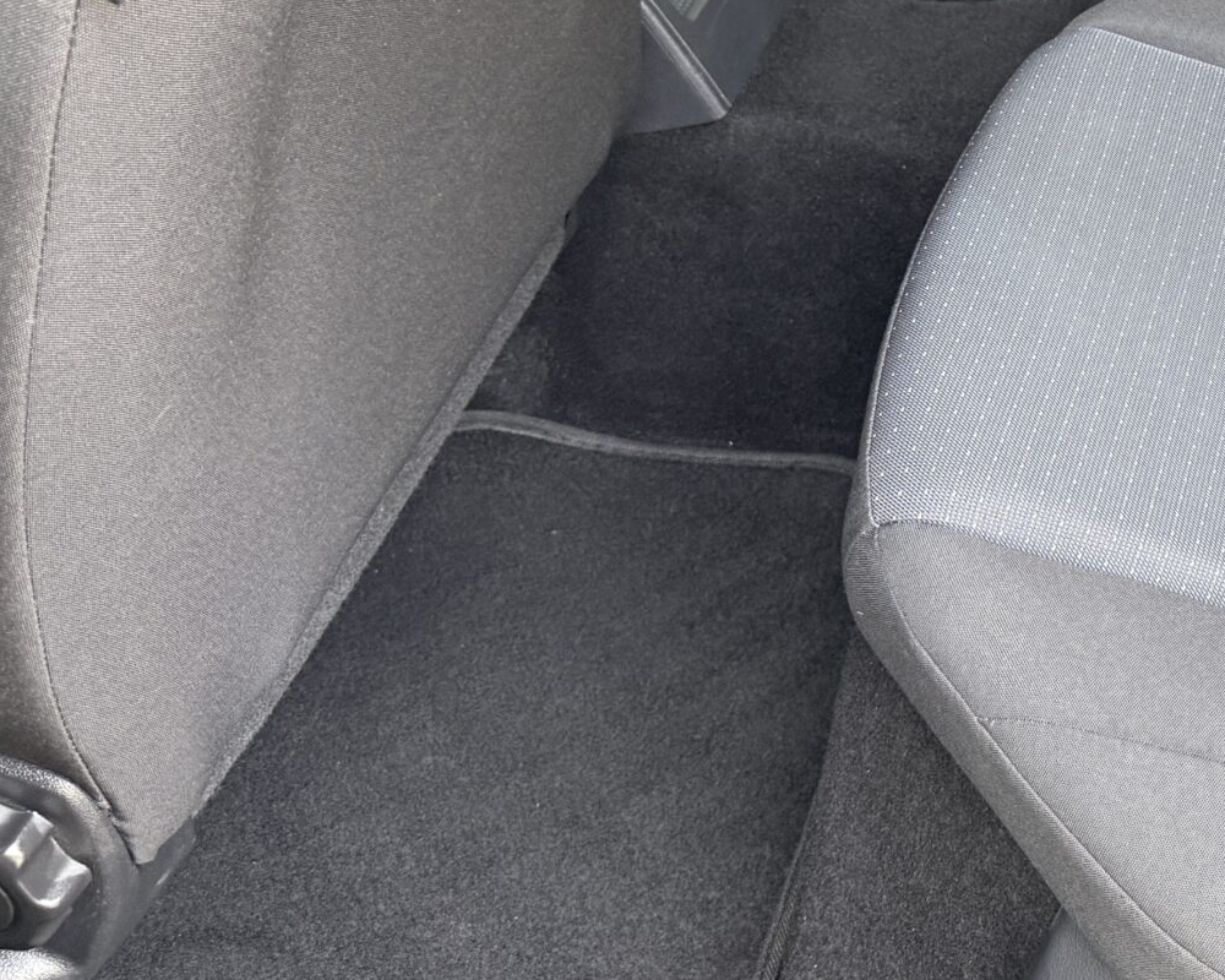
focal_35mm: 60
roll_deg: -9.9
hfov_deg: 27.4
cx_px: 1503
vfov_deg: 24.1
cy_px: -24
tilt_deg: -33.5
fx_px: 2175
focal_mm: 6.76
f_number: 1.78
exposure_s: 1/60
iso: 250
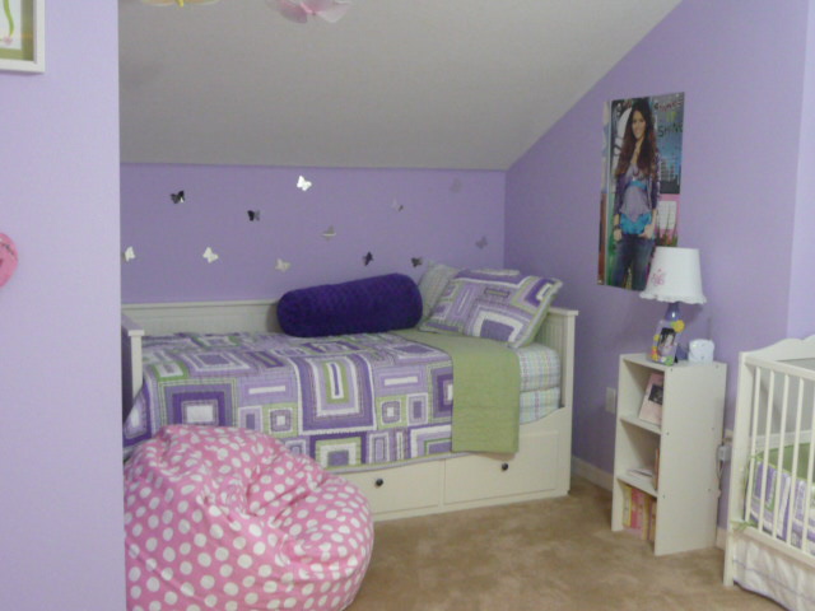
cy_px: 306
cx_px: 408
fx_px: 942
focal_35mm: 40
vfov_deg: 36.0
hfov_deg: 46.8
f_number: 3.3
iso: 400
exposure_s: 1/20
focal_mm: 4.7
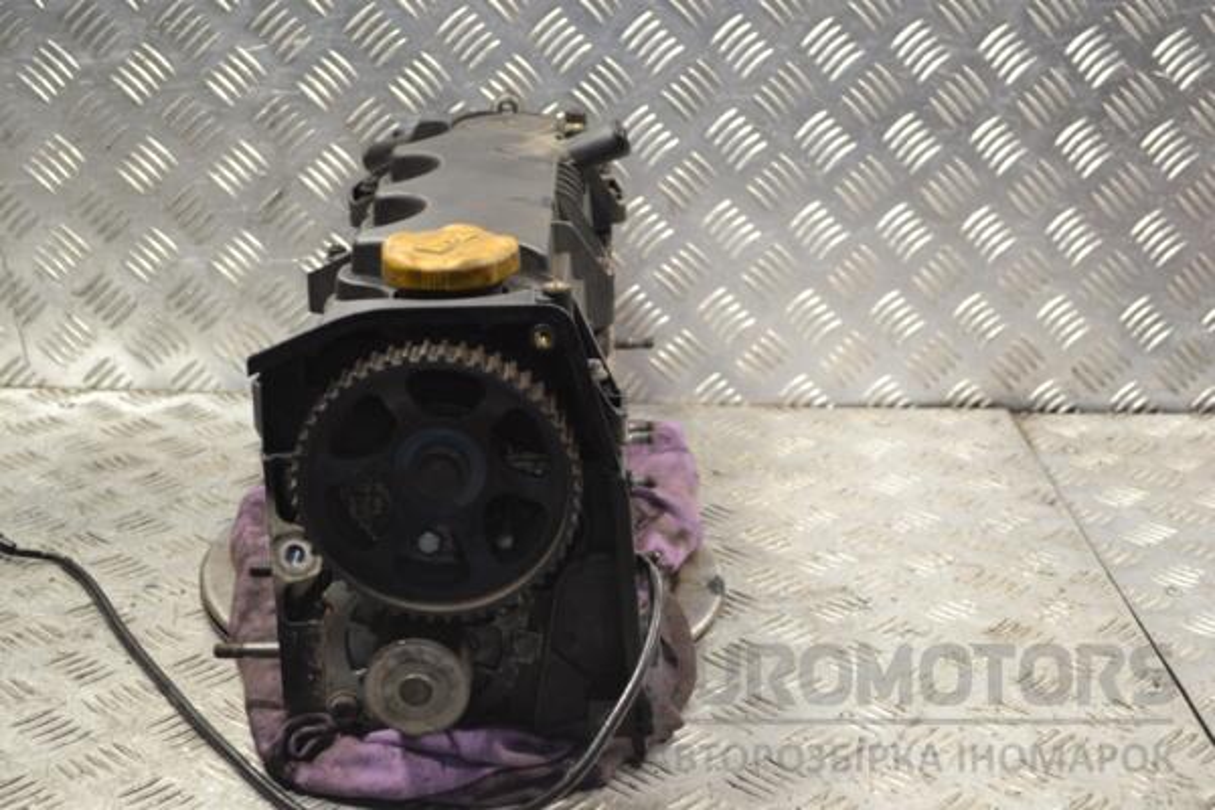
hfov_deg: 35.1
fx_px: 1924
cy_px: 405
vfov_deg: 23.8
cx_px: 608
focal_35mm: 57
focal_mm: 38
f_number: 5
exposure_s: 1/30
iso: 320
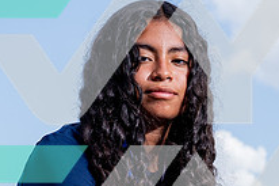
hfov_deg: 9.9
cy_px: 218
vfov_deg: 6.6
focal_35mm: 206
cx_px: 291
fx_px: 1595
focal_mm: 67
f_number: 6.3
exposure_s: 1/250
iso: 100
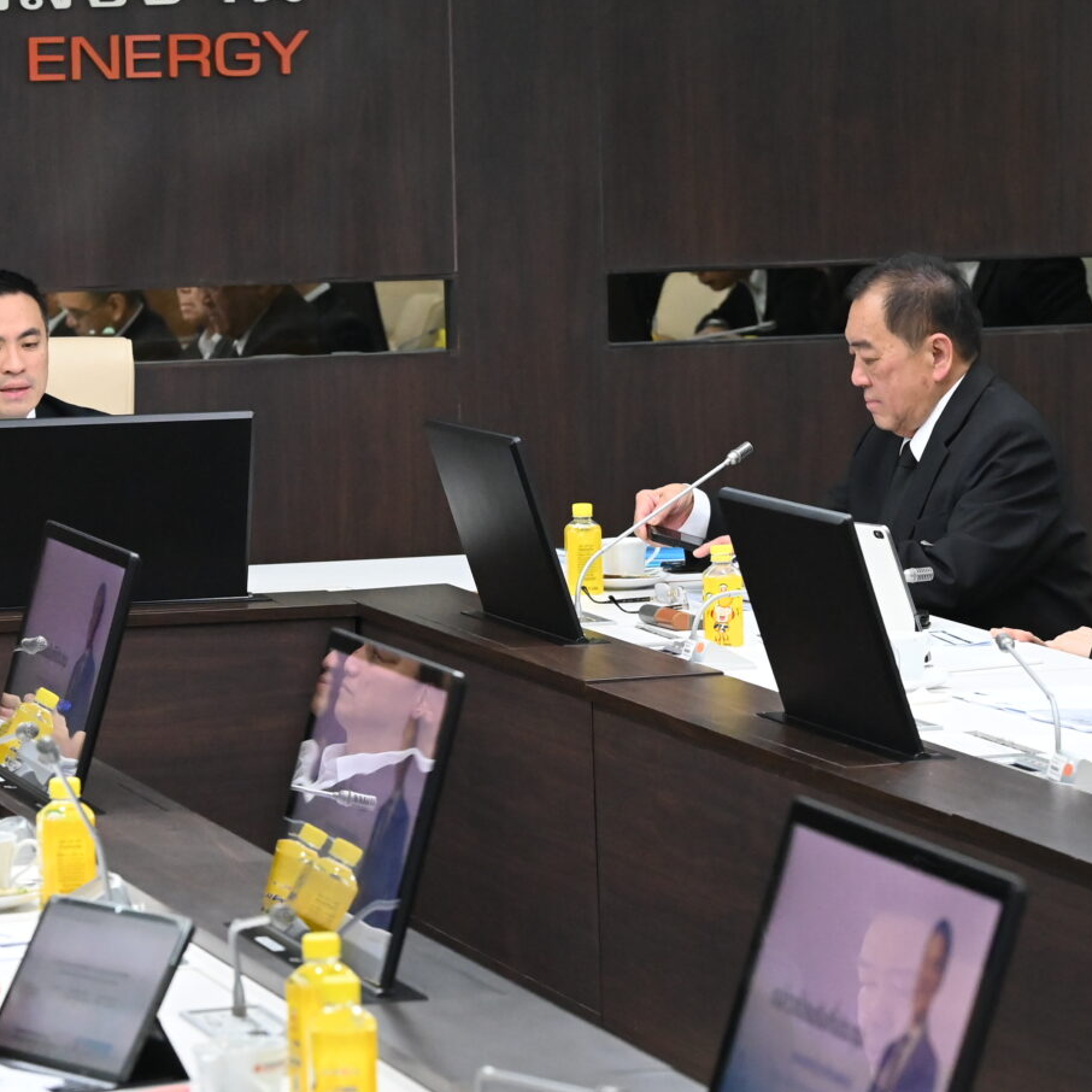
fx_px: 5996
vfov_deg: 10.4
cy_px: 522
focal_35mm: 168
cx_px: 499
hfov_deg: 10.4
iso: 4000
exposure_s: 1/160
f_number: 4.5
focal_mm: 70
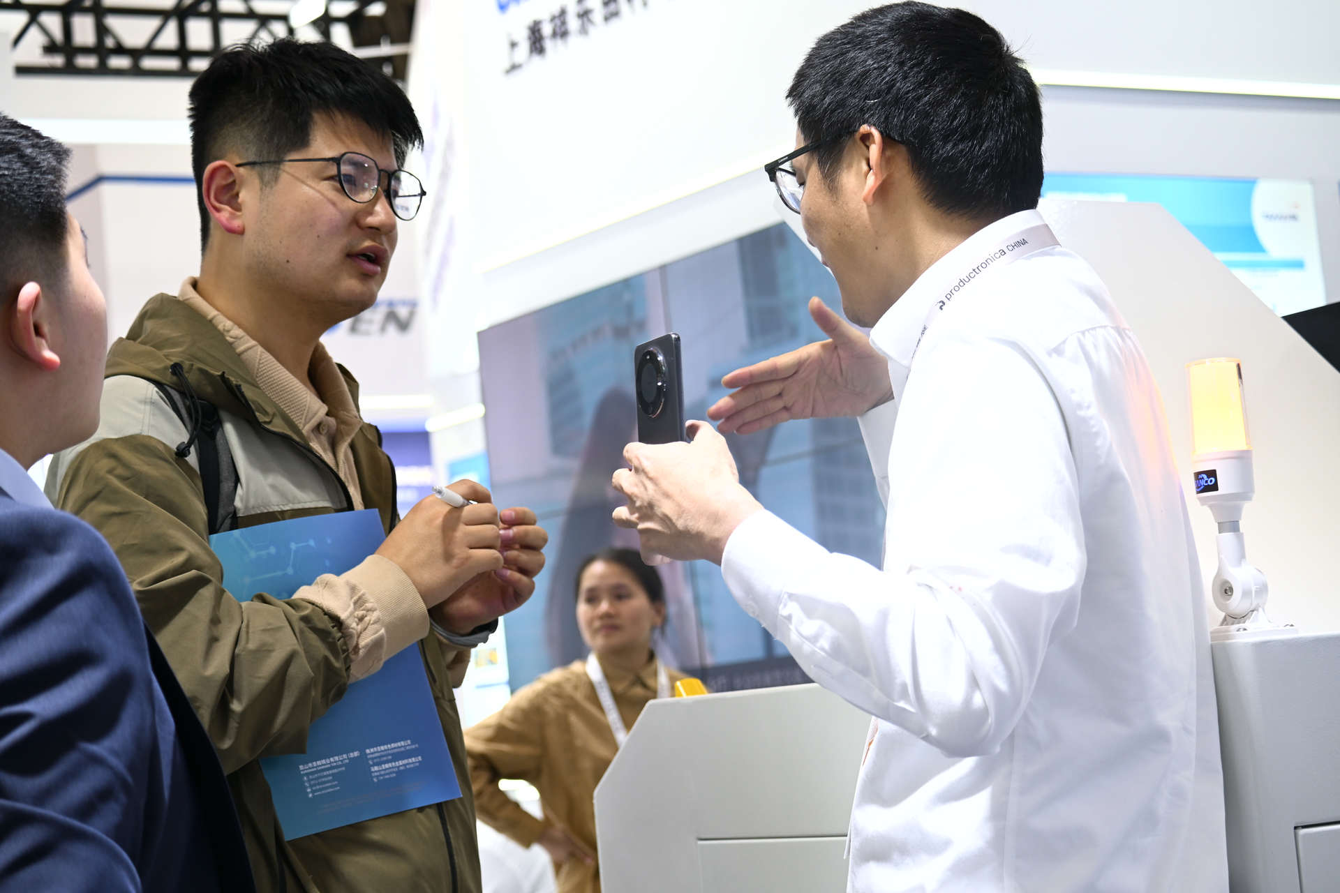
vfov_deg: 18.2
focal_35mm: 75
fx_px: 2791
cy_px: 446
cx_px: 670
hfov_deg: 27.0
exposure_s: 1/80
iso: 250
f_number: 4.5
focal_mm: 50
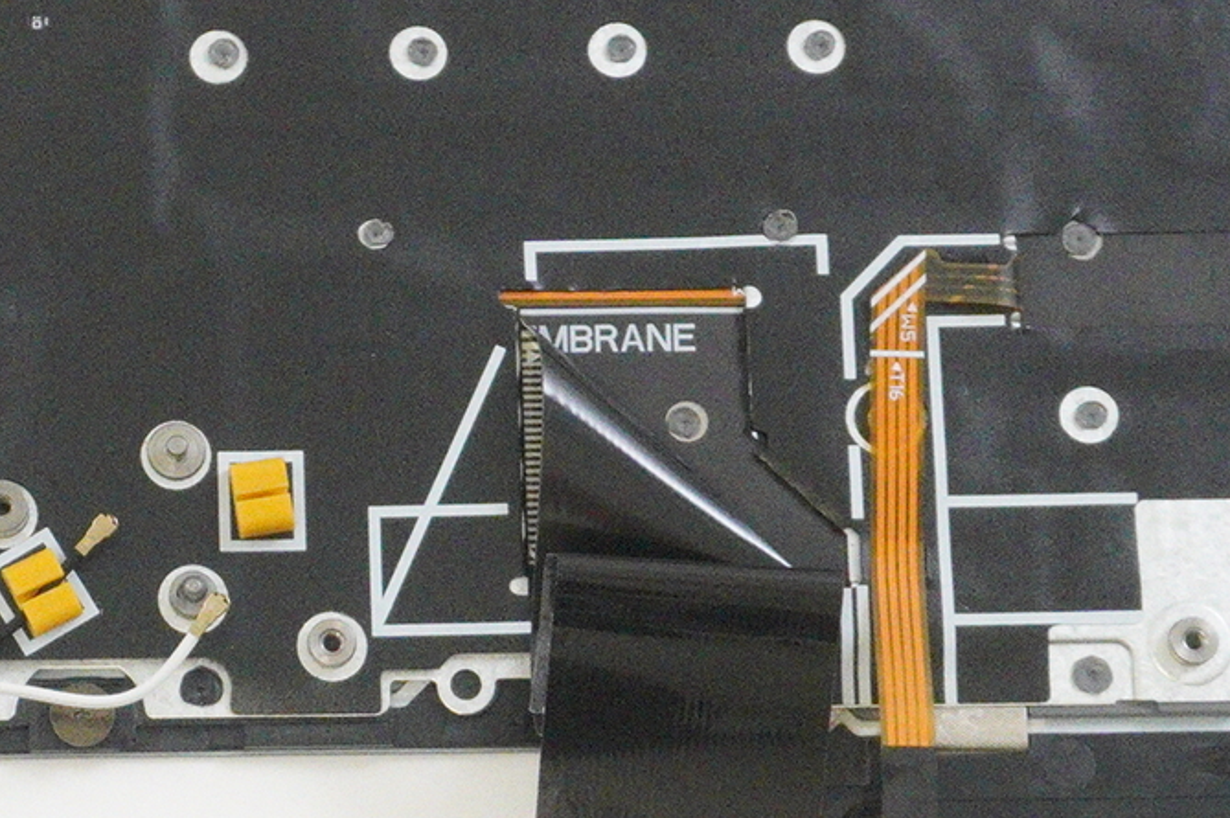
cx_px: 92
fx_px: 4400
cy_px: 546
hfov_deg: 15.7
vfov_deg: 10.6
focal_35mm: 129
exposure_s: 1/250
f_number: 5.6
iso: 6400
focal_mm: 23
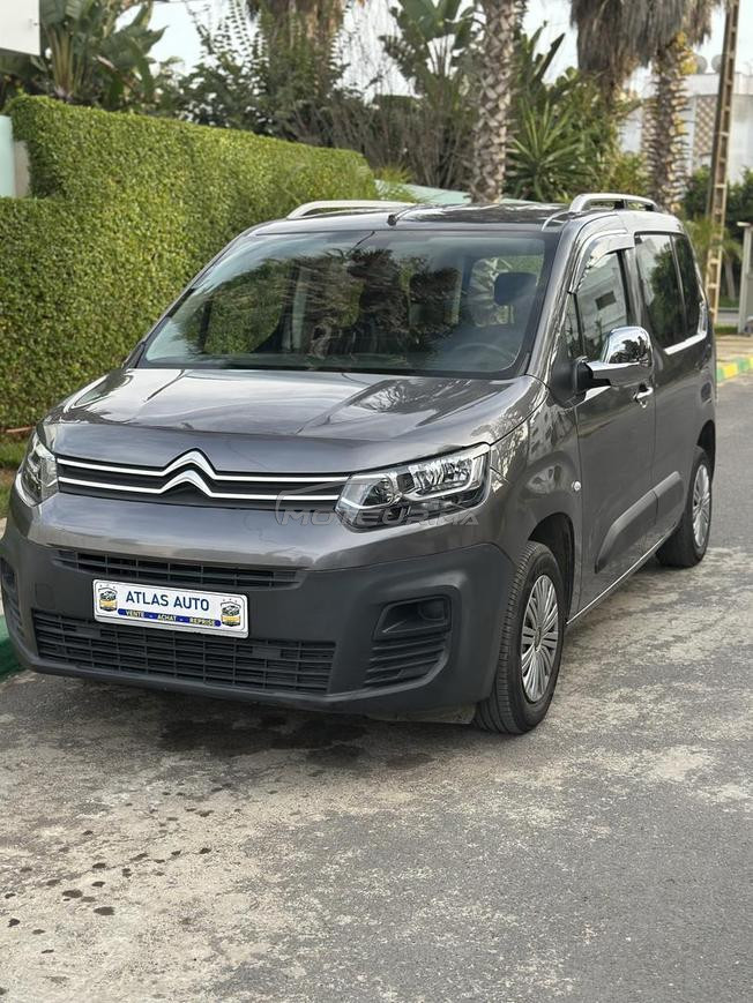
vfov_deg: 39.7
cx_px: 376
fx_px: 1392
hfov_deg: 30.3
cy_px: 502
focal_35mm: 48
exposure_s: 1/458
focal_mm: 6.86
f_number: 1.78
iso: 80
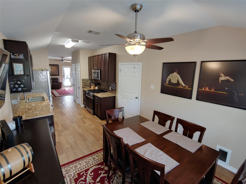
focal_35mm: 16
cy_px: 92
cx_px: 123
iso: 250
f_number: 1.9
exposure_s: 1/24
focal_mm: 2.18
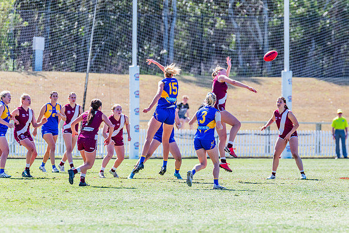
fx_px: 3267
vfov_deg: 4.1
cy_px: 109
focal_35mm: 337
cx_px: 188
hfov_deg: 6.1
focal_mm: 310
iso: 800
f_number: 6.3
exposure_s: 1/1600
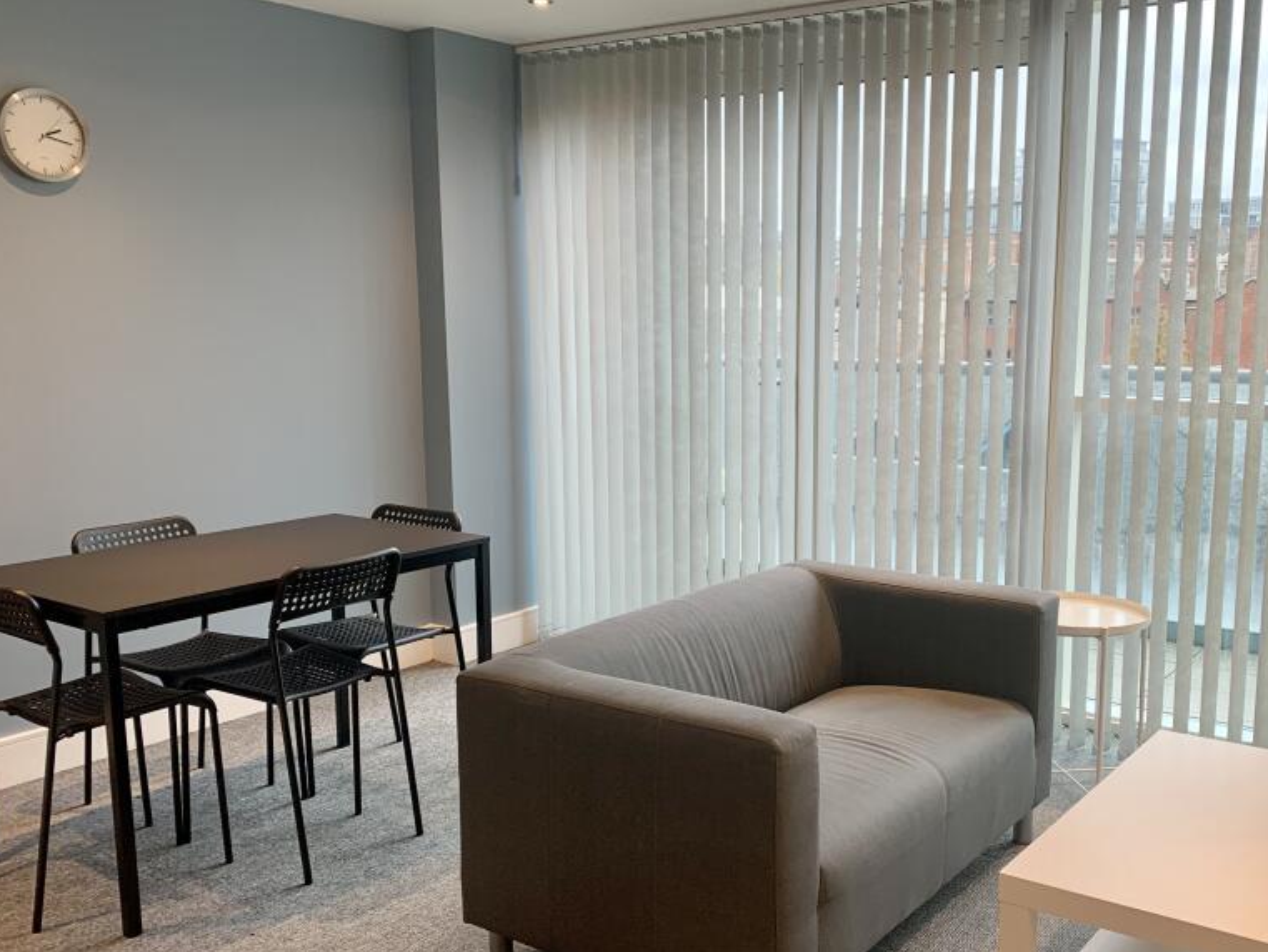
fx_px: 1282
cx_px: 763
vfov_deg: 40.6
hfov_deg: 52.2
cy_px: 532
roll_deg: +0.6
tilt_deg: -9.2
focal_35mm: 35
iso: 80
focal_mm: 4.25
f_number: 1.8
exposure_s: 1/50
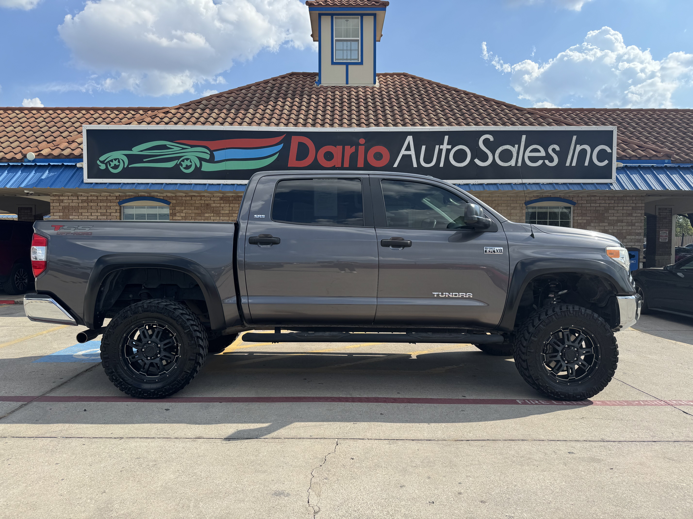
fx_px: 480
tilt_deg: -2.8
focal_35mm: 24
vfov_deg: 56.8
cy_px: 260
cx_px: 346
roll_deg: +0.3
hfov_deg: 71.6
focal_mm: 6.76
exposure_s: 1/3247
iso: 80
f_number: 1.78
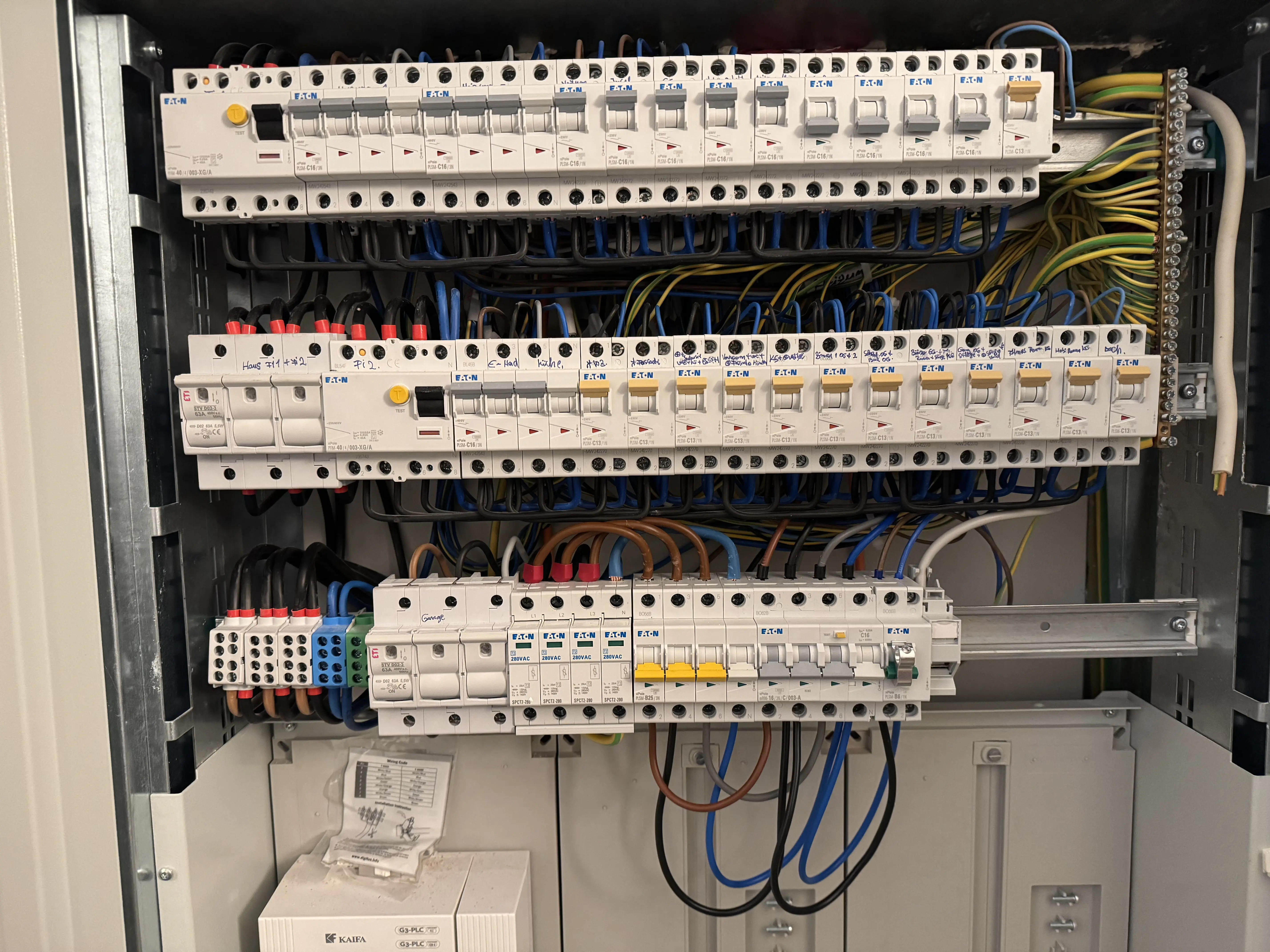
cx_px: 635
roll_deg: +2.2
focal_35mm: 24
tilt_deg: -4.3
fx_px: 881
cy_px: 476
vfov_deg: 56.8
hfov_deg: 71.6
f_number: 1.78
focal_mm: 6.76
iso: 640
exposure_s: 1/50
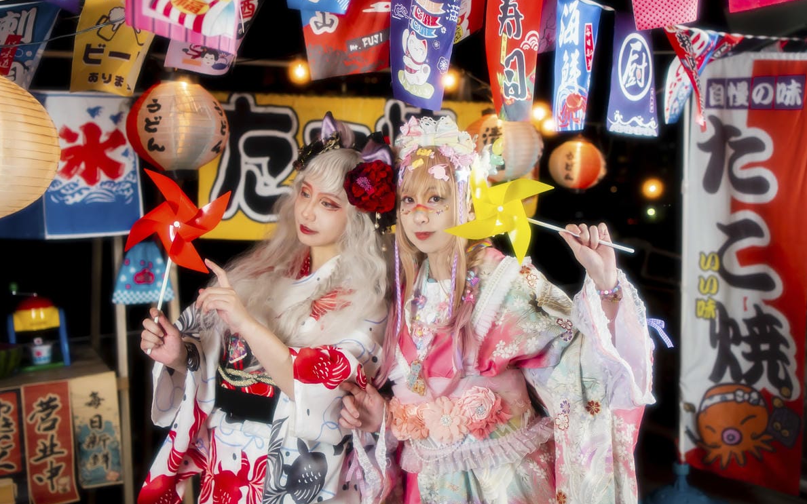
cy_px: 236
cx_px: 402
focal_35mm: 36
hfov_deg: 54.0
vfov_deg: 35.3
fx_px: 792
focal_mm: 35
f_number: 2.8
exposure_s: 1/200
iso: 400
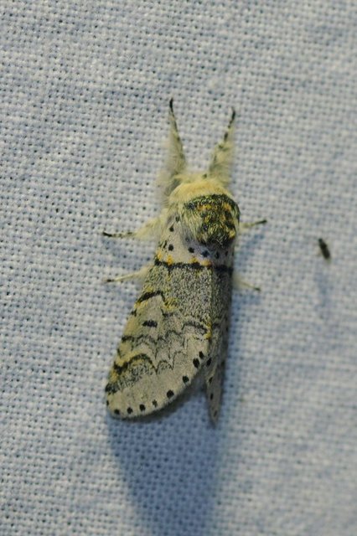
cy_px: 268
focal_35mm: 158
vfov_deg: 13.0
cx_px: 178
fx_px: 2345
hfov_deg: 8.7
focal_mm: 105
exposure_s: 1/50
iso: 640
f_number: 10
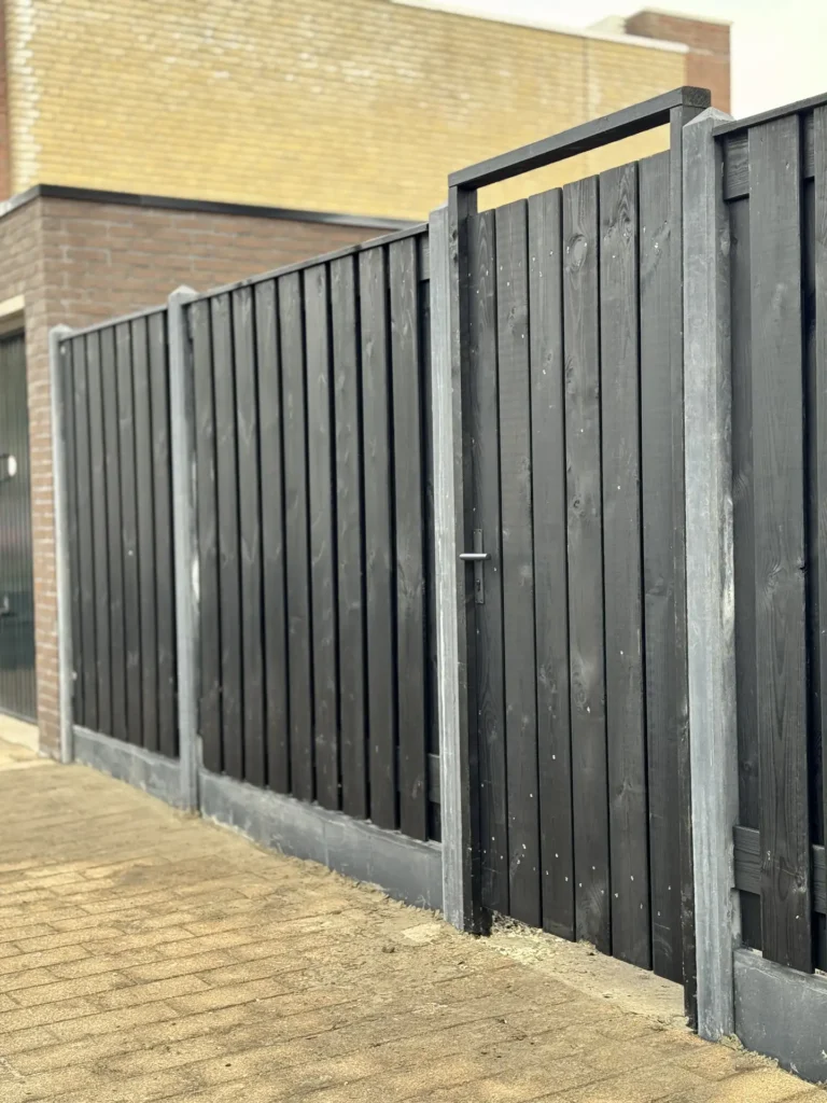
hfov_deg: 30.3
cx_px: 414
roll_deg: +1.1
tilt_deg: -1.0
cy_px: 552
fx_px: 1529
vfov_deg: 39.7
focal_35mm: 48
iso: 50
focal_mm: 6.76
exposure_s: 1/208
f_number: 1.78
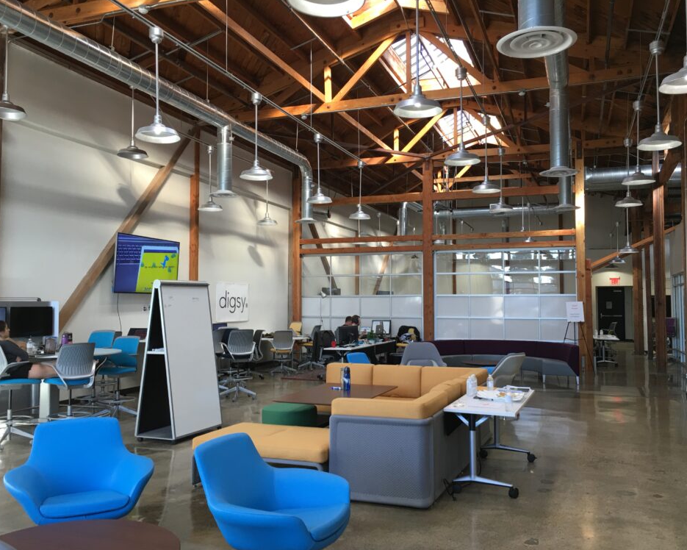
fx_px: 630
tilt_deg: +2.6
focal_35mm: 31
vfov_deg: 47.1
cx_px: 370
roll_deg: +0.4
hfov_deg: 57.1
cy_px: 279
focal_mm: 4.15
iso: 25
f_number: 2.2
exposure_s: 1/30
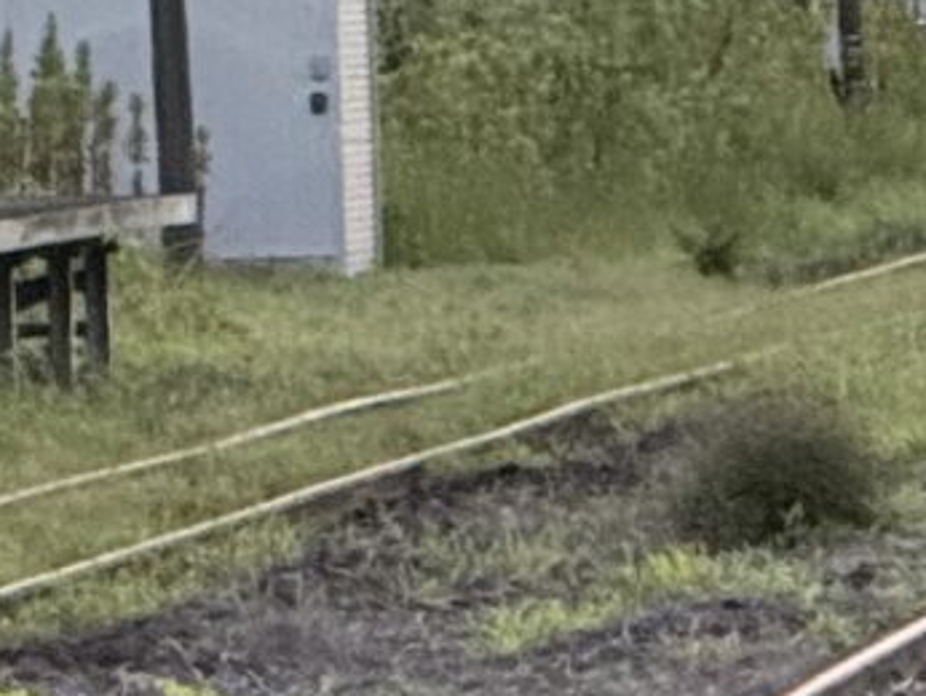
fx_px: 23744
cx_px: -2149
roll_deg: +1.5
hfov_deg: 2.2
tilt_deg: +0.0
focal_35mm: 887
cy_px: 161
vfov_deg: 1.7
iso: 400
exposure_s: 1/60
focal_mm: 15.66
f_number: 2.8
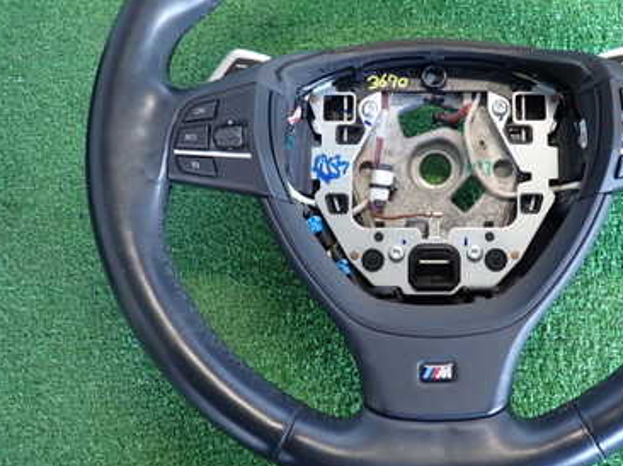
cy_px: 165
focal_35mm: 41
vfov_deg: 34.8
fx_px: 737
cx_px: 437
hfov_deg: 44.8
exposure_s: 1/30
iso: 200
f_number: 2
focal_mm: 4.5
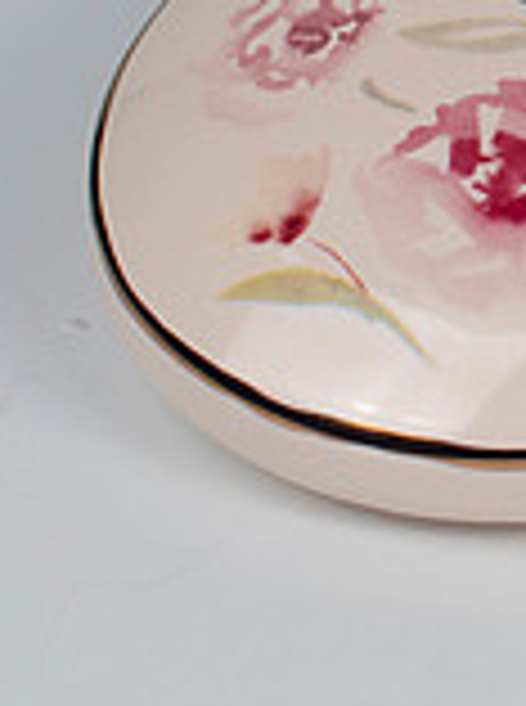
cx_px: 1222
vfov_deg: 8.8
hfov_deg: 6.4
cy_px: -274
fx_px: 4496
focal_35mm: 221
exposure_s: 1/200
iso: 200
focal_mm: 50
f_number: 9
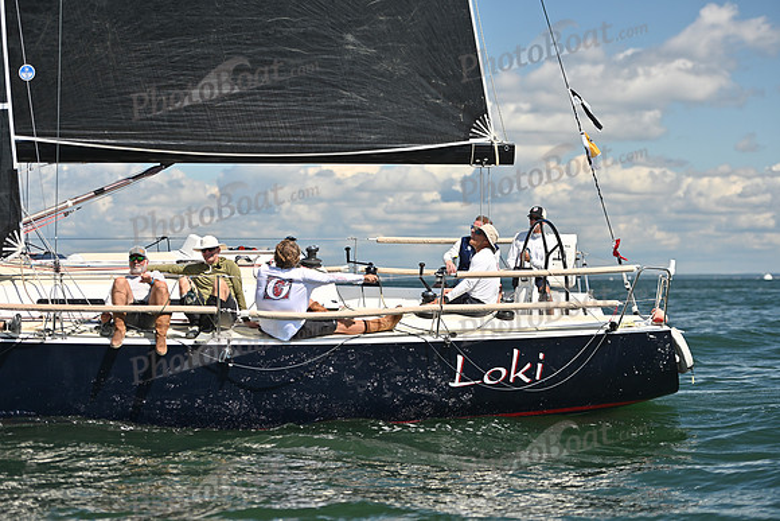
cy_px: 260
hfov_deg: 20.8
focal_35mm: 98
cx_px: 390
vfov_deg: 14.0
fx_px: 2124
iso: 250
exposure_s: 1/2500
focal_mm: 98
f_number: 2.8
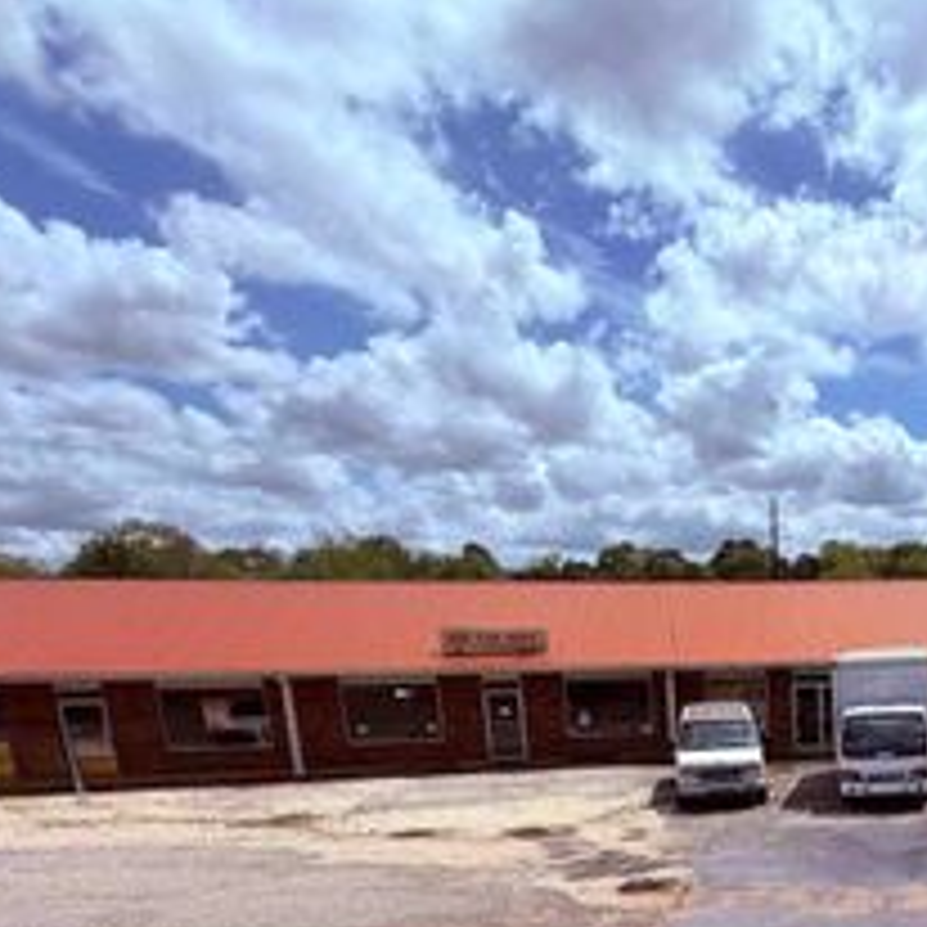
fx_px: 909
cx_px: 882
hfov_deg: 47.0
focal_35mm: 30
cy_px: 830
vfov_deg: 48.5
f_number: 2.2
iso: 20
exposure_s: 1/1497
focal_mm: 2.22
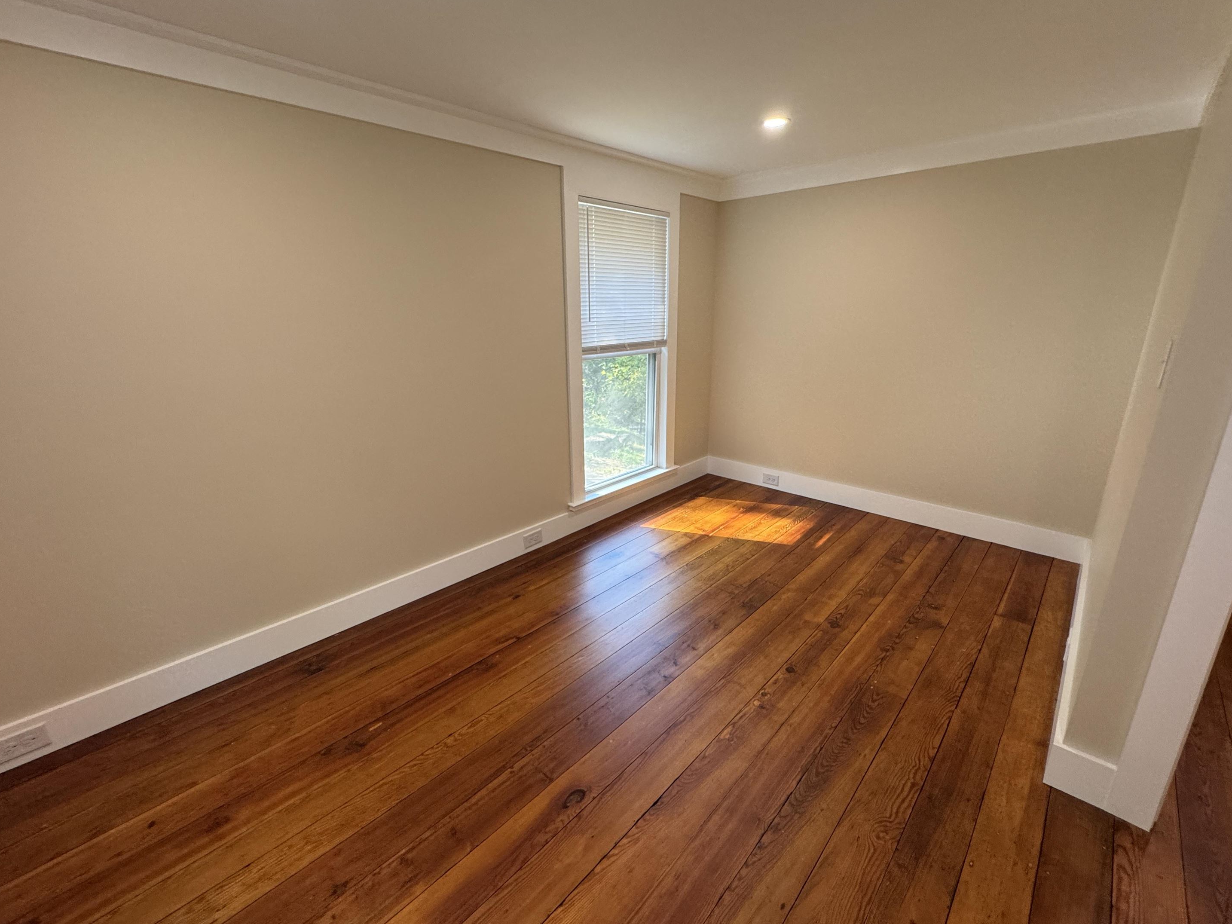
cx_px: 627
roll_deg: +0.8
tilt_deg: -16.2
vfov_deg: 81.7
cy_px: 449
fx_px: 534
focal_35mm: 15
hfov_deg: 98.2
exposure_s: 1/120
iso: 250
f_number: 2.2
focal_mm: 2.22
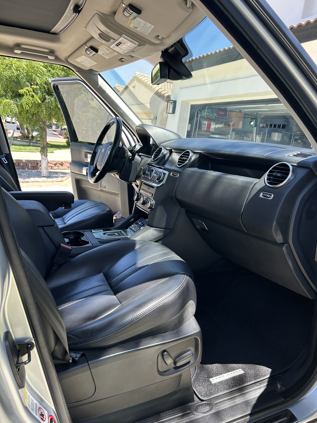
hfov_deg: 53.1
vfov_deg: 67.3
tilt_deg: -12.8
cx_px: 158
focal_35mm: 26
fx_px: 317
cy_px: 212
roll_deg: -8.0
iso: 50
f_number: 1.5
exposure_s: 1/495
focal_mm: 5.7
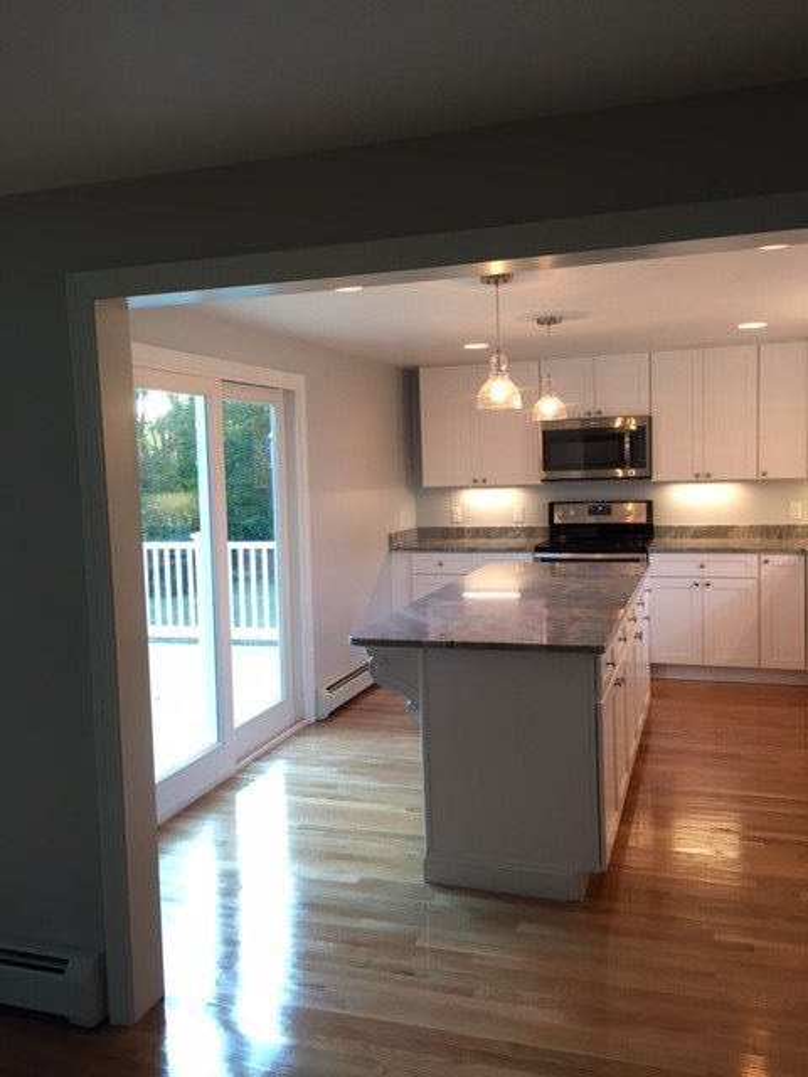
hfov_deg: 48.2
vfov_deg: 61.7
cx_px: 404
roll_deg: +1.6
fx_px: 903
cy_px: 538
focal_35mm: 29
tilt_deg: -4.4
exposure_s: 1/30
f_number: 2.2
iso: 100
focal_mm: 4.15
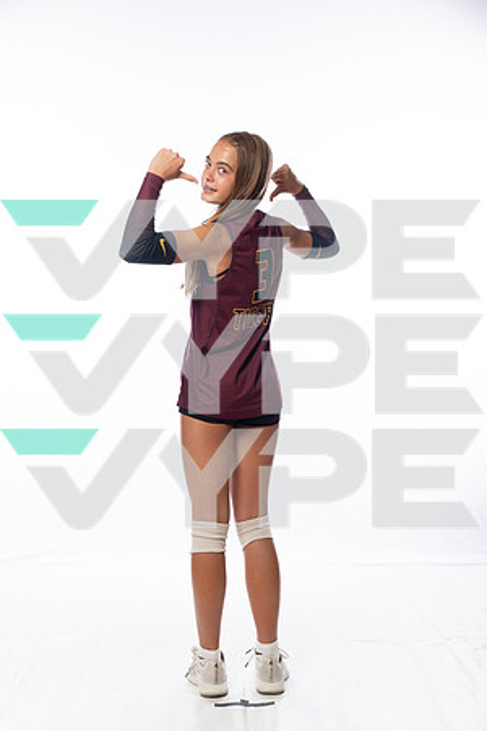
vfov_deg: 39.6
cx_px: 244
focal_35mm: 50
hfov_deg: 27.0
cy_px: 366
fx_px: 1015
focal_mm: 50
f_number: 5.6
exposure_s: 1/250
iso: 640
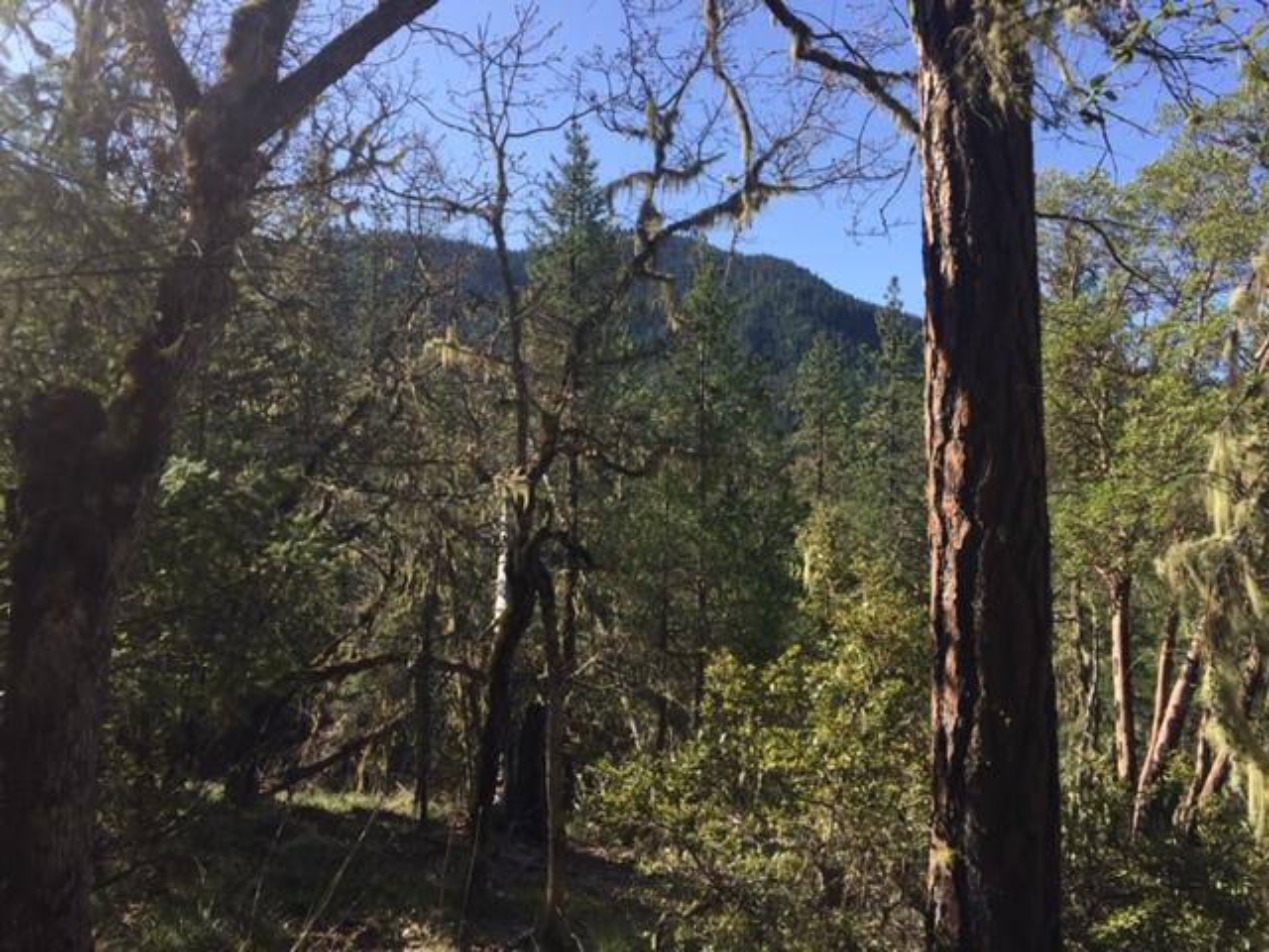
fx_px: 1063
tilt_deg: +3.1
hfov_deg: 61.7
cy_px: 476
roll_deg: -1.5
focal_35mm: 29
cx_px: 634
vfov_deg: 48.2
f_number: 2.2
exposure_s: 1/879
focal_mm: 4.15
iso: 32
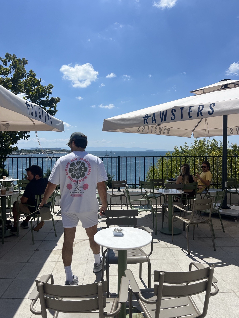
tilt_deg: -7.6
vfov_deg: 67.3
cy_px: 159
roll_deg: +0.9
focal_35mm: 26
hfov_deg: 53.1
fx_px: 239
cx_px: 120
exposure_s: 1/8000
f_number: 1.5
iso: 50
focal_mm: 5.7
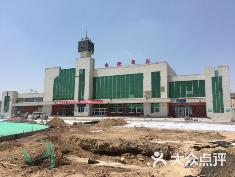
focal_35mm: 29
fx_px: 197
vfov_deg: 48.2
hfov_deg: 61.7
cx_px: 118
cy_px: 88
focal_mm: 4.15
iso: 32
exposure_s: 1/2475
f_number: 2.2
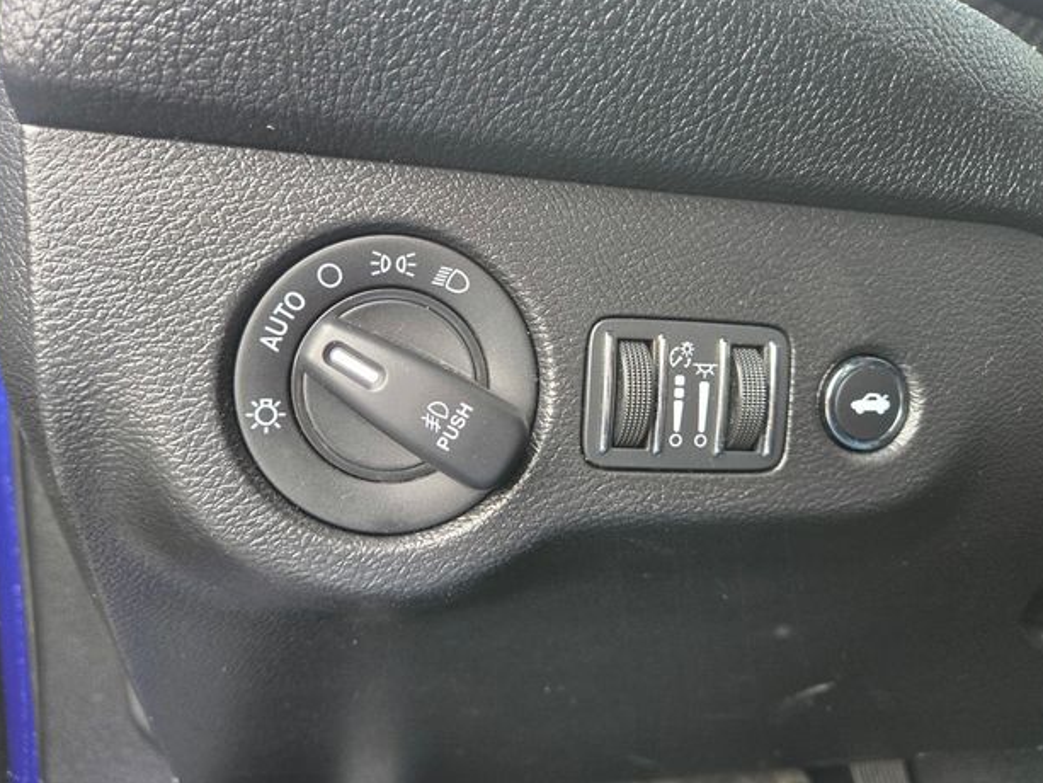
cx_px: 524
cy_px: 376
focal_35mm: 24
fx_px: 723
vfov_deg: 56.8
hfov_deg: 71.6
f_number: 1.8
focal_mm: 5.4
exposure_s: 1/120
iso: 200
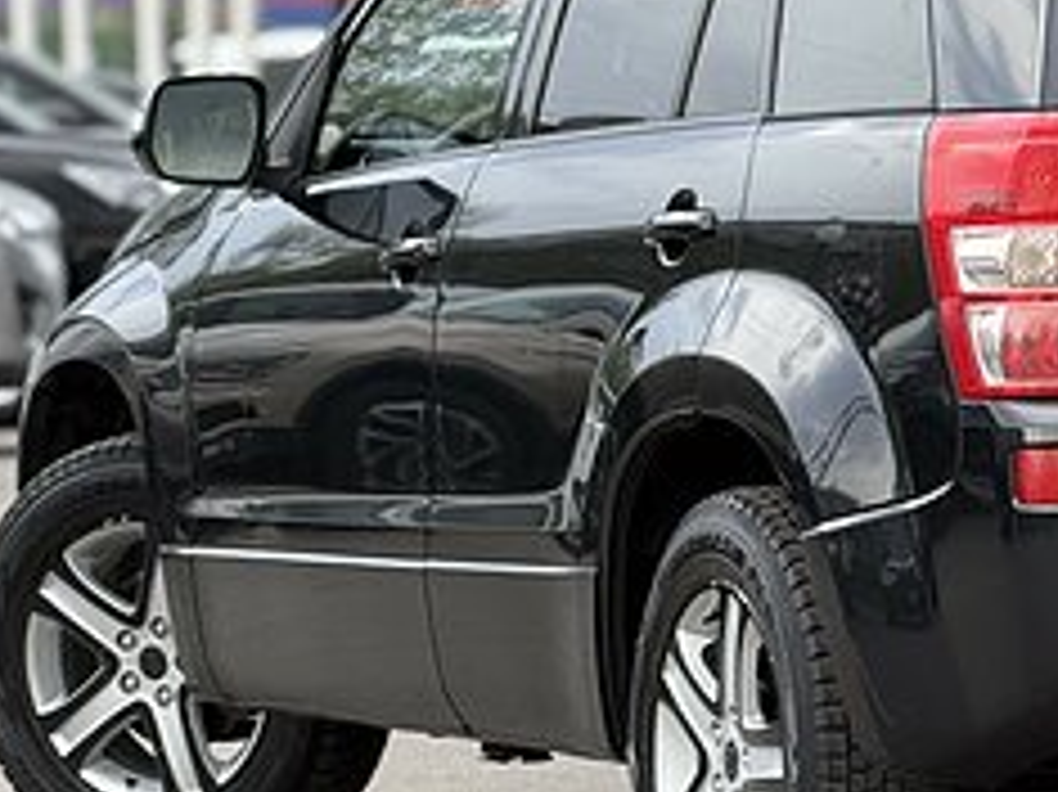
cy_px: 356
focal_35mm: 280
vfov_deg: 5.3
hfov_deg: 7.1
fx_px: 8554
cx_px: 1040
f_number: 2.8
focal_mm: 15.66
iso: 125
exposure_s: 1/99
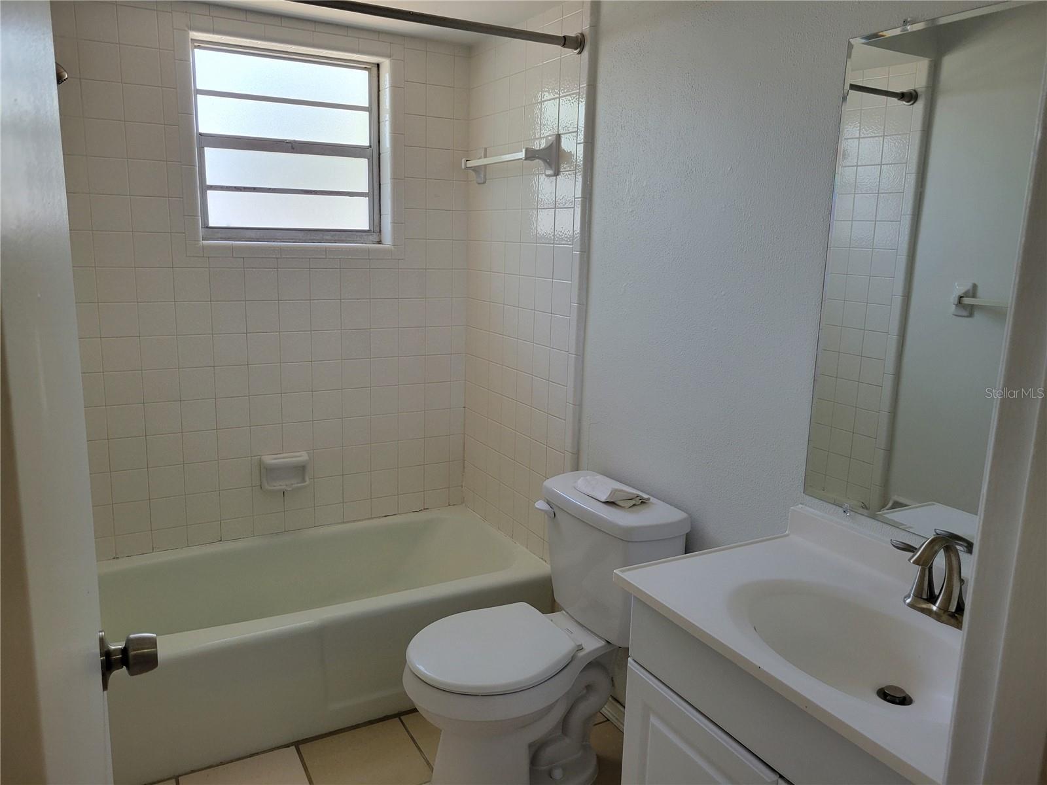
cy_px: 392
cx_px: 524
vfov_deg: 53.1
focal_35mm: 26
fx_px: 786
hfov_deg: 67.3
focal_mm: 5.4
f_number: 1.8
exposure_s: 1/120
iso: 200
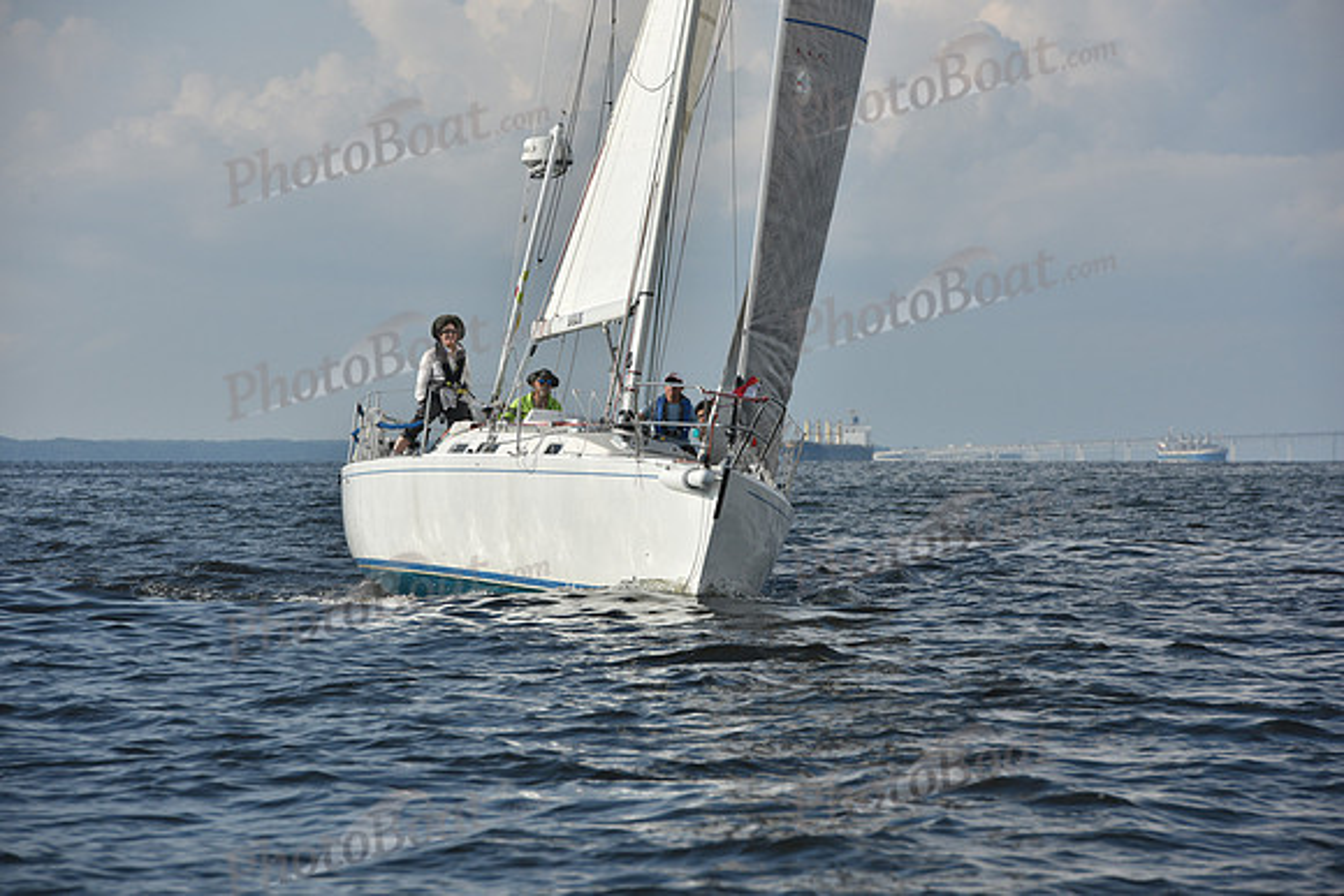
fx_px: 7468
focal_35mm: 200
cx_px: 672
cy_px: 448
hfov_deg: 10.3
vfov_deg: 6.9
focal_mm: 200
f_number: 9
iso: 250
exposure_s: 1/1250
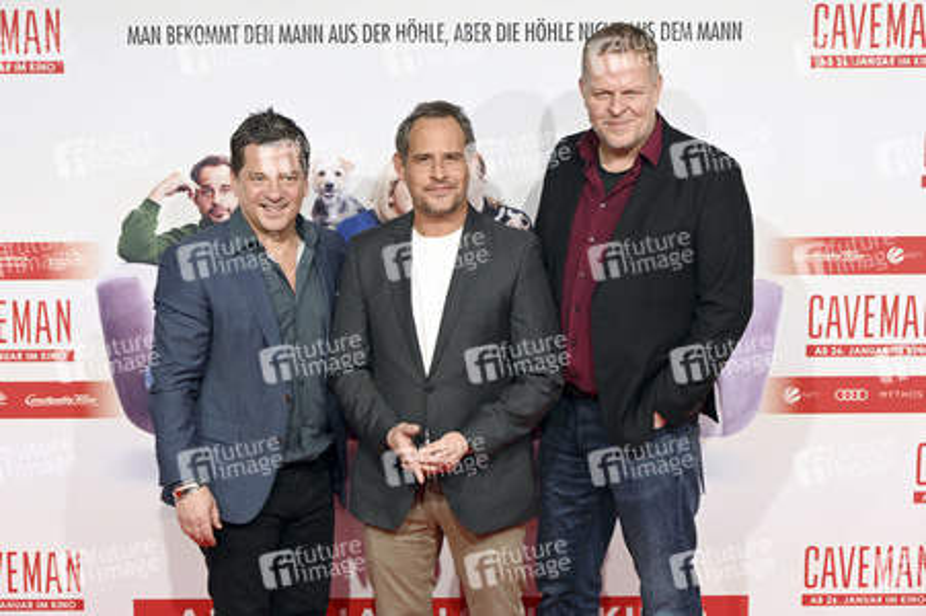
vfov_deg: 18.6
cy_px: 308
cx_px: 463
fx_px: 1876
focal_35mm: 73
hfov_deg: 27.7
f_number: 6
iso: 1250
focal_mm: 73
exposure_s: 1/160
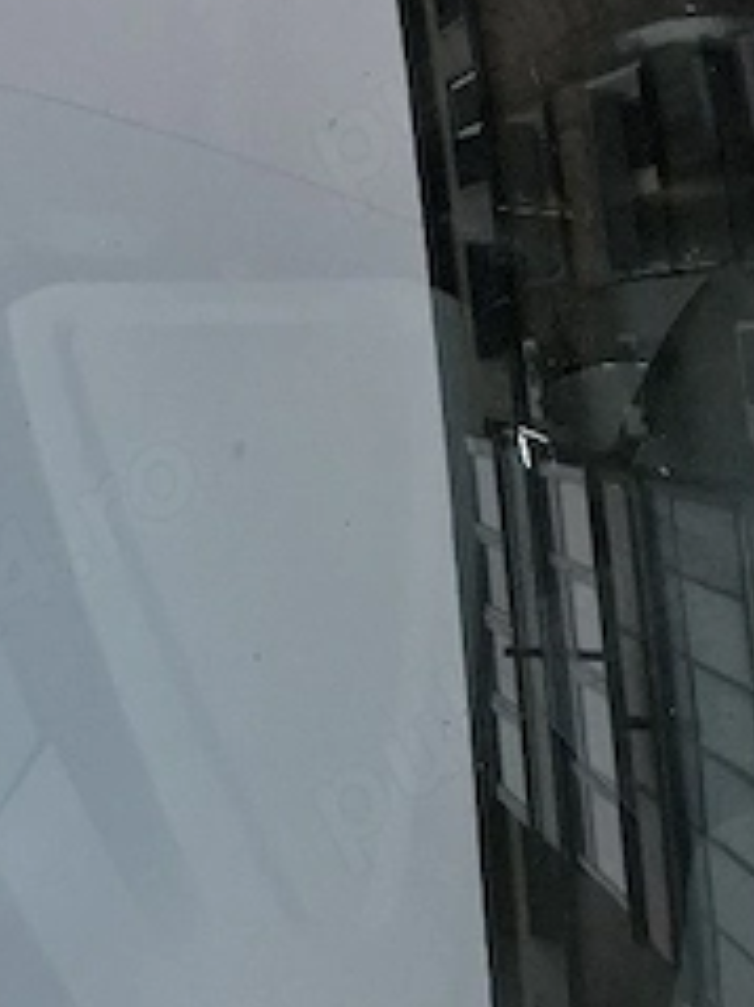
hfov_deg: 18.8
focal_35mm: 77
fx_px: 2238
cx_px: 93
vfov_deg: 20.9
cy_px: -573
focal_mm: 5.54
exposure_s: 1/120
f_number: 1.8
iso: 100
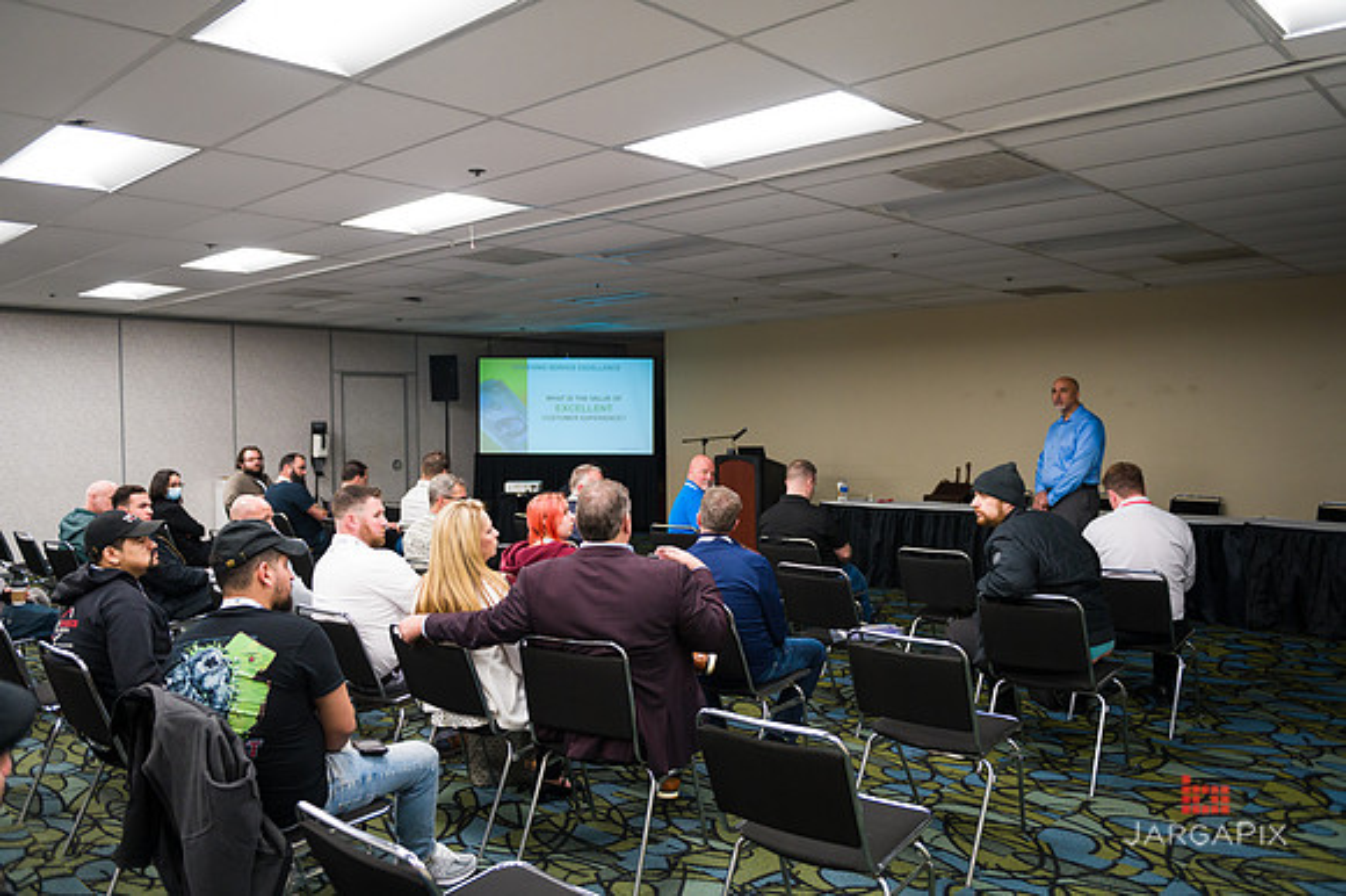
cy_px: 448
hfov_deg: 65.5
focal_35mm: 28
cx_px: 673
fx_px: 1046
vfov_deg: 46.4
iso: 1600
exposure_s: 1/200
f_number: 3.2
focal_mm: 28
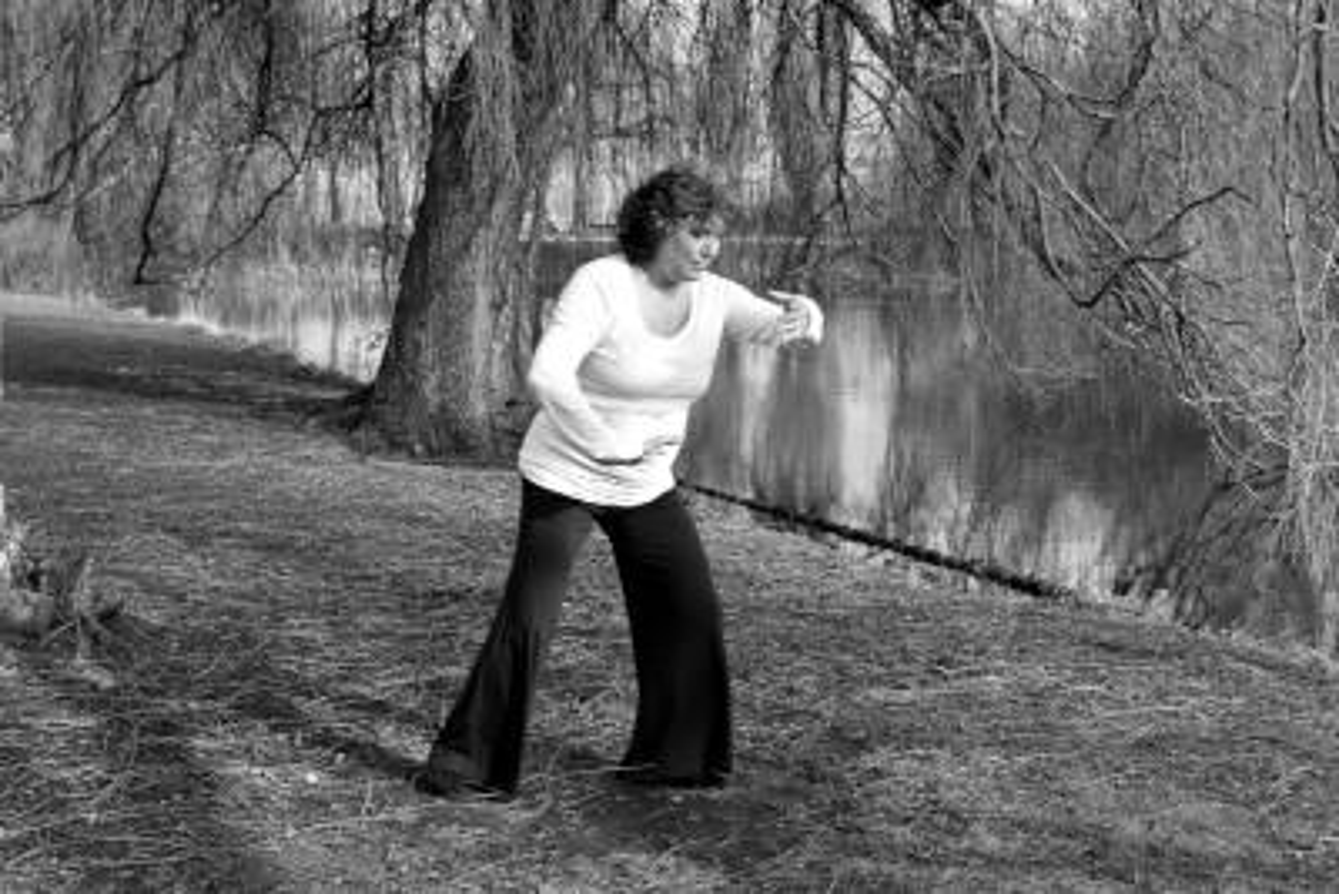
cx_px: 670
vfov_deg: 25.8
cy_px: 447
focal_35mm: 52
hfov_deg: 37.8
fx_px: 1953
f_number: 6.3
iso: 100
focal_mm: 35
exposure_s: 1/160
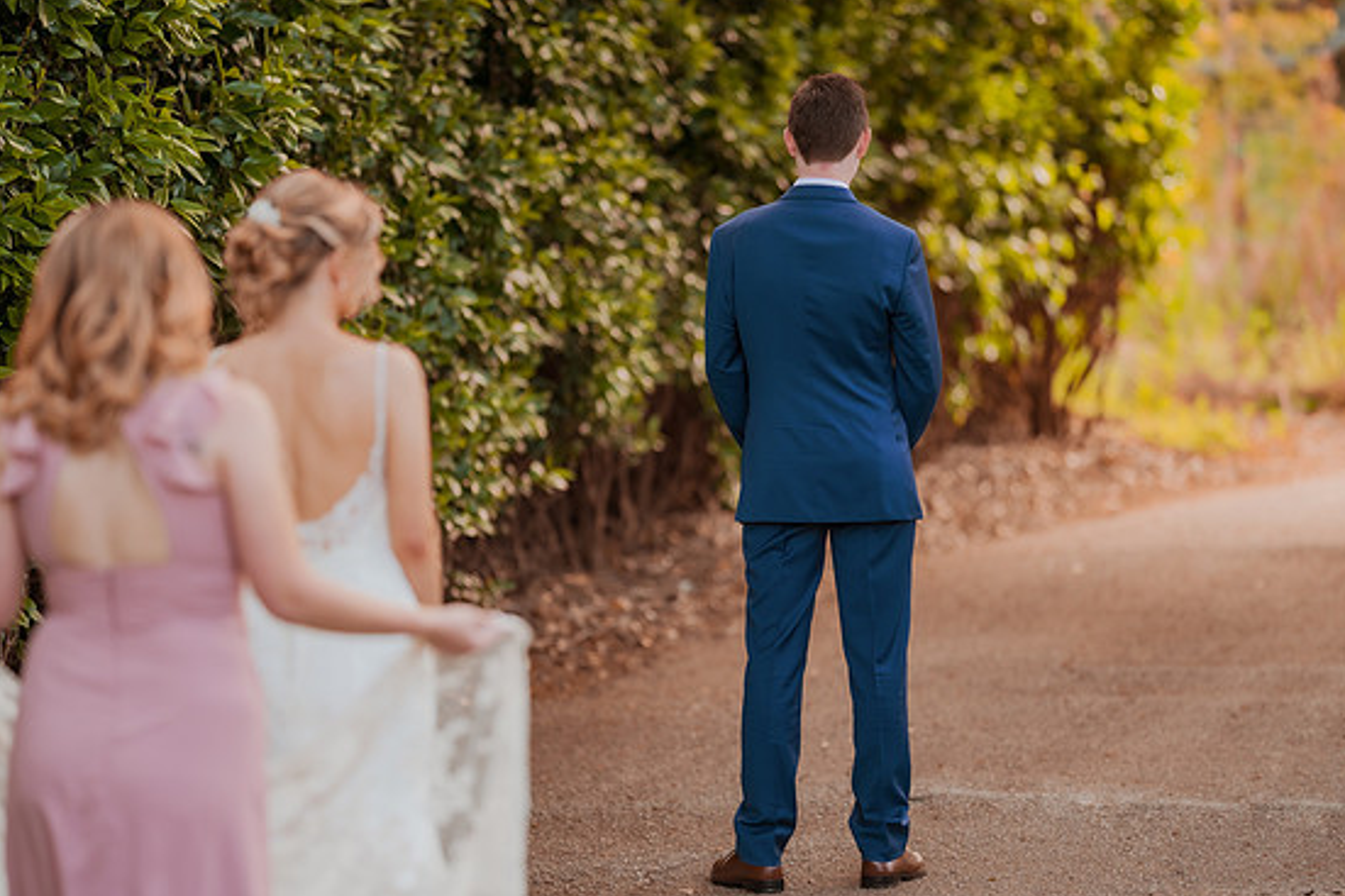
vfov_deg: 9.7
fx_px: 5303
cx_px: 681
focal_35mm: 142
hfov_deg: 14.5
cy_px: 454
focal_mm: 135
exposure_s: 1/800
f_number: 1.8
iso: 320
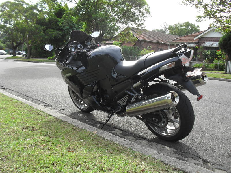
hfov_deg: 52.6
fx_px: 234
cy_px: 86
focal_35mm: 35
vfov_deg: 40.7
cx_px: 116
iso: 100
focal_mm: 6.3
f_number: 3.2
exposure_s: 1/500
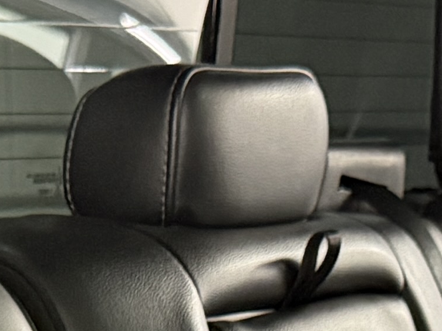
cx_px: 234
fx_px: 2324
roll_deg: +0.8
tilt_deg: -19.0
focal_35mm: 182
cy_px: 964
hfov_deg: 10.9
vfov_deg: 7.3
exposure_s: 1/40
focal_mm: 6.76
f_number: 1.78
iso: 640
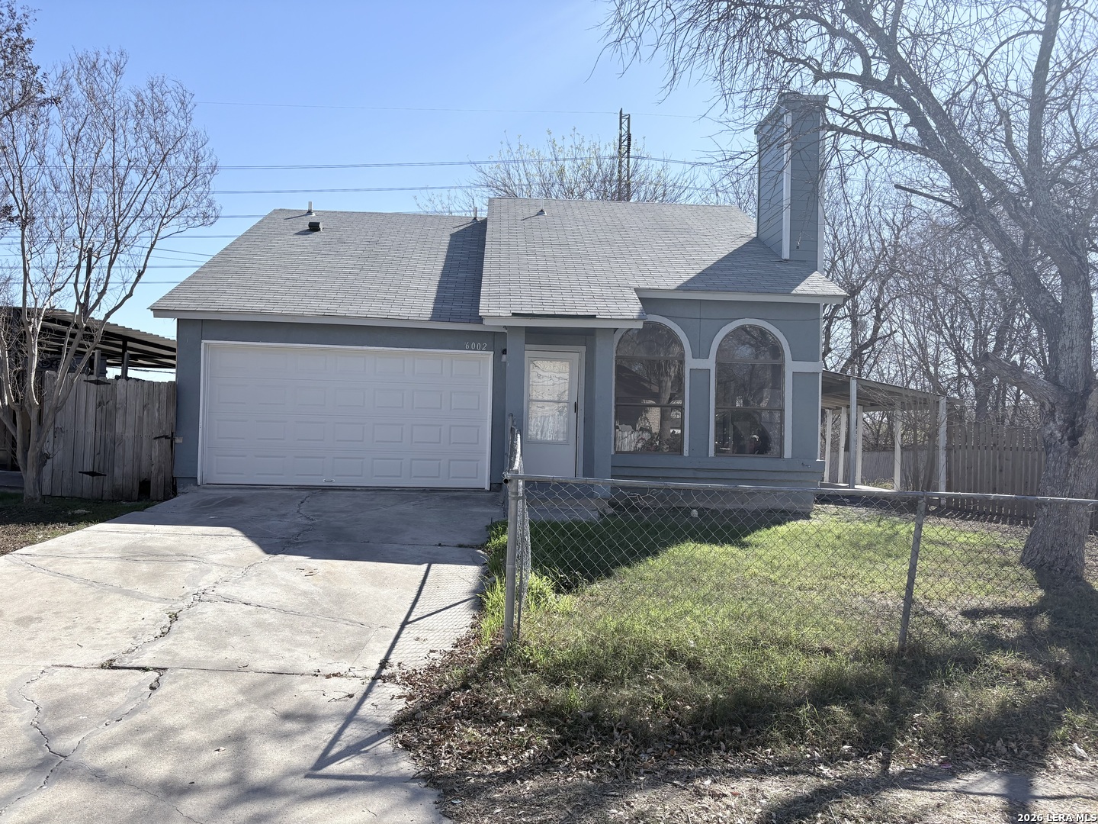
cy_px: 412
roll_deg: -1.8
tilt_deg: +1.2
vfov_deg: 53.1
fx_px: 825
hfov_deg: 67.3
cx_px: 549
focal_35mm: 26
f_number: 1.6
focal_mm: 5.96
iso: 50
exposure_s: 1/2747
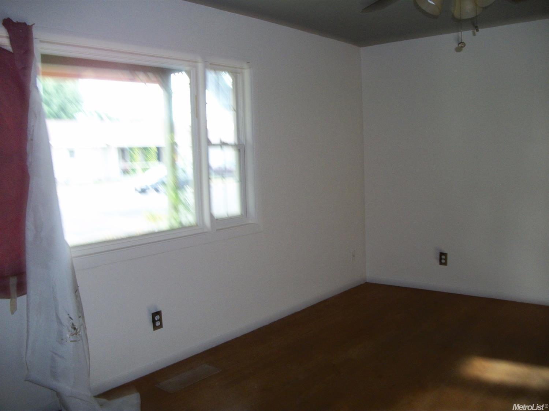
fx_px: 507
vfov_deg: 44.1
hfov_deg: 56.8
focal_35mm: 32
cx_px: 274
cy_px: 206
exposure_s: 1/50
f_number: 2.9
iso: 160
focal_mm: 5.7
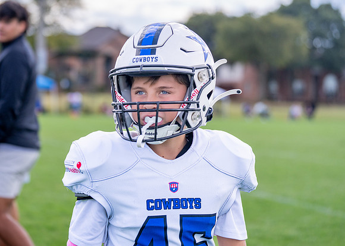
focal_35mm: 90
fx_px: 881
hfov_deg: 22.1
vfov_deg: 15.9
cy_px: 100
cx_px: 139
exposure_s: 1/2500
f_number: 2.8
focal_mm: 70
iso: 250
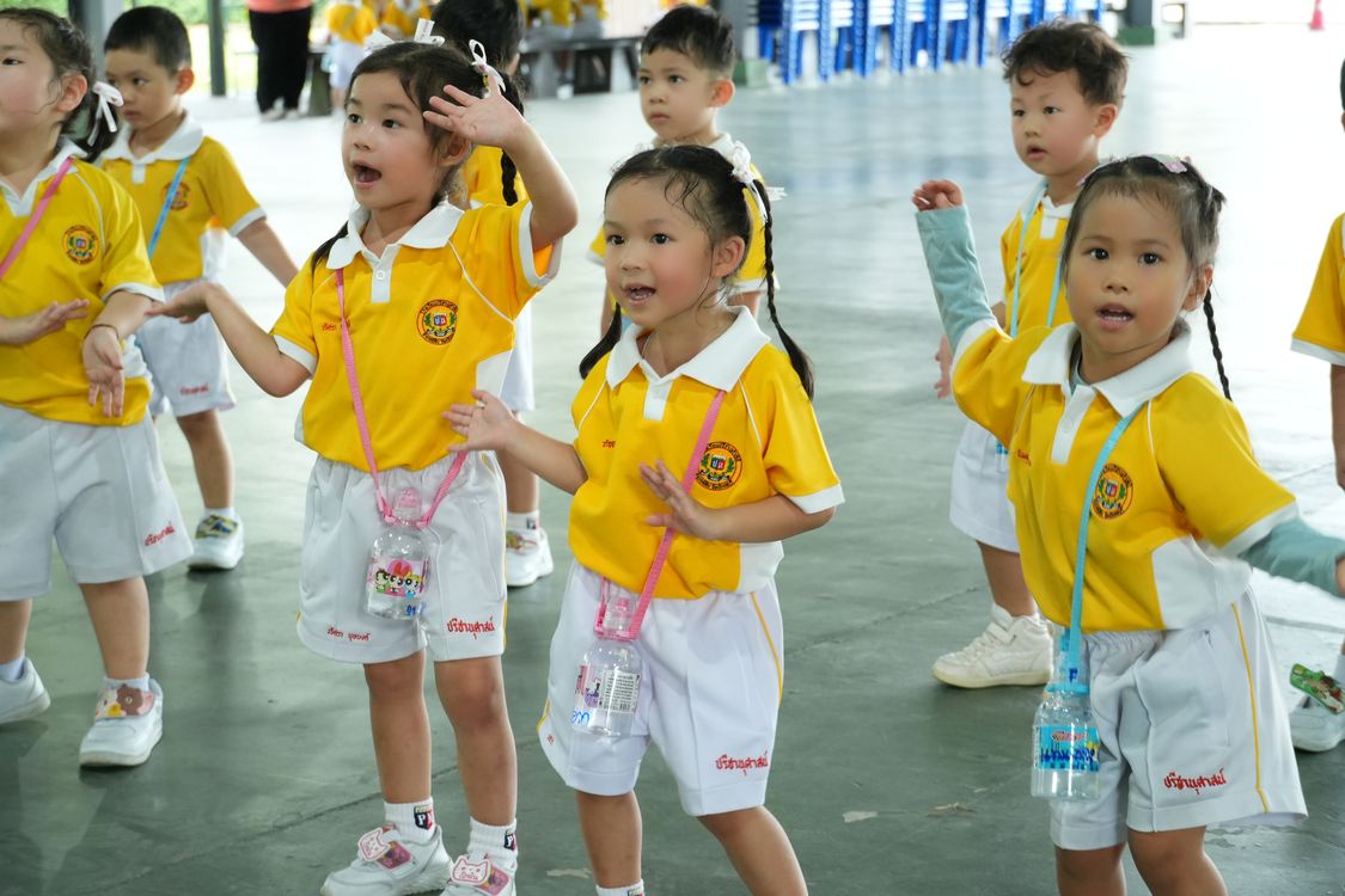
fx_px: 2970
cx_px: 672
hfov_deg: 25.5
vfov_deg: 17.2
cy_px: 448
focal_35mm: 80
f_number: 5
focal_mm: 53
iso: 1600
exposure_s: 1/160
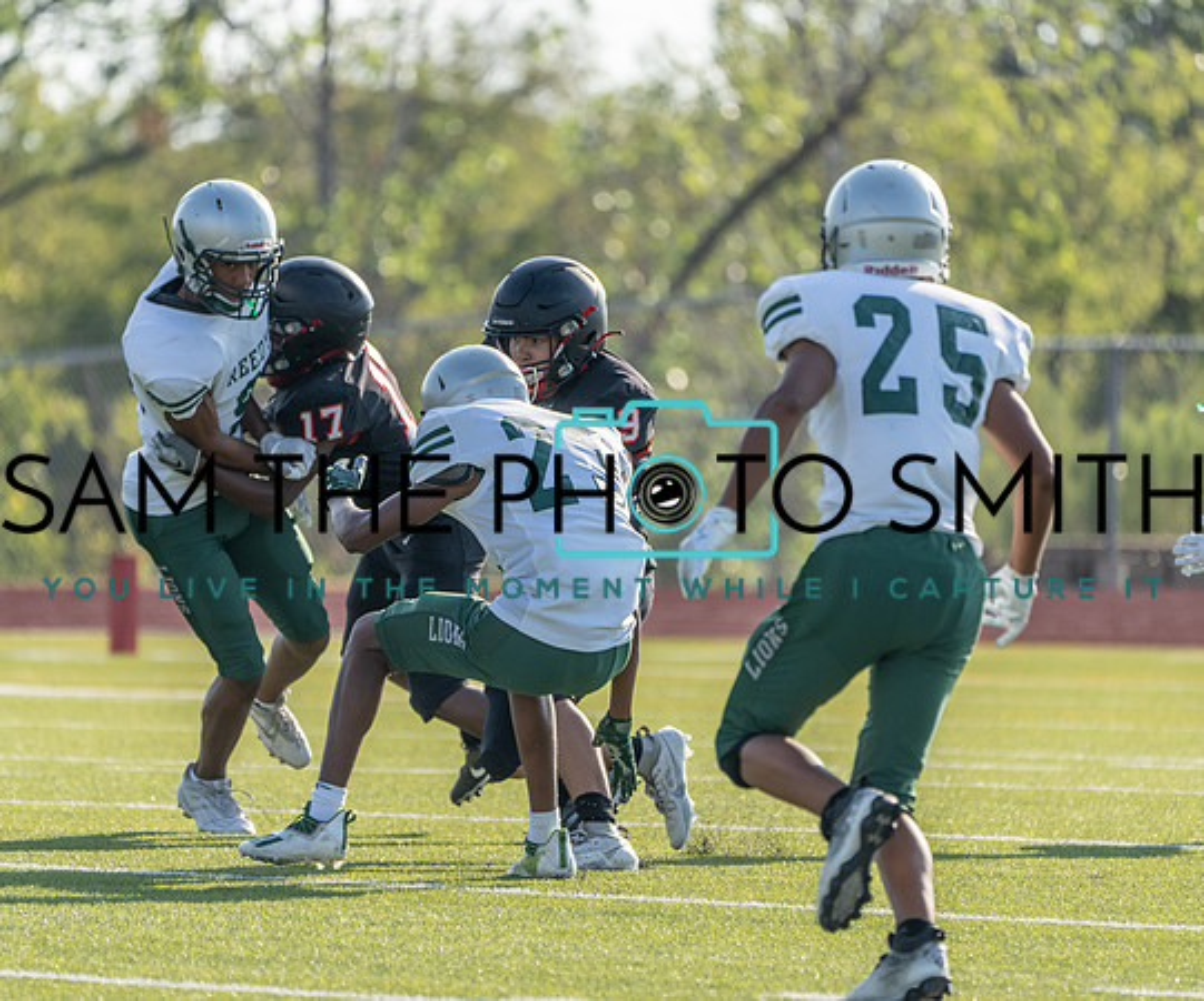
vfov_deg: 3.2
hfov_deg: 3.9
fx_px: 17661
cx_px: 601
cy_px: 529
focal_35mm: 488
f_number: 5.6
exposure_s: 1/1250
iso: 400
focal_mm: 400
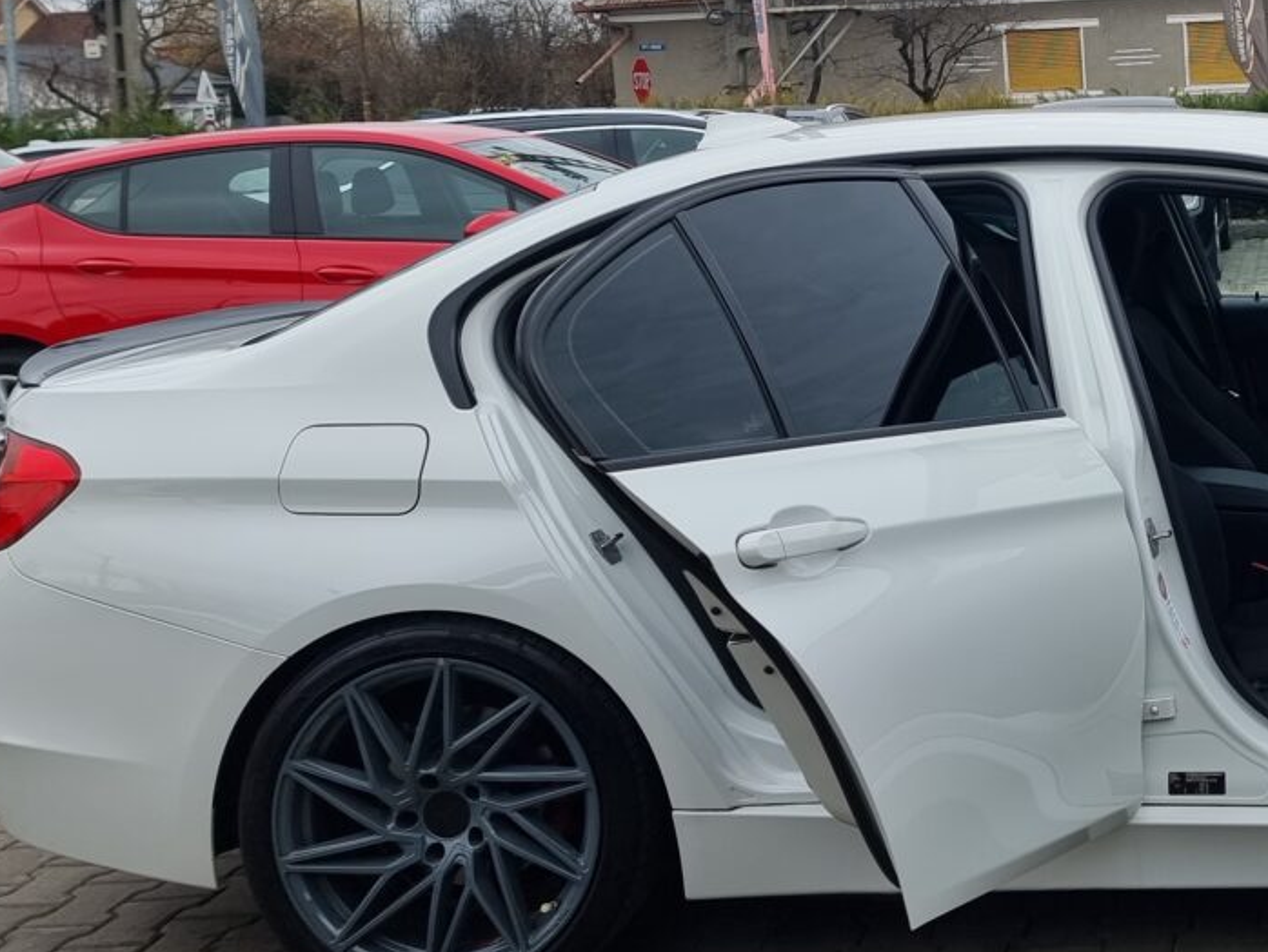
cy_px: 198
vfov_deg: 26.1
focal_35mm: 55
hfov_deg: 32.3
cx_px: 1257
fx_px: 2015
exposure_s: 1/168
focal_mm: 6.7
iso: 50
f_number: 1.8
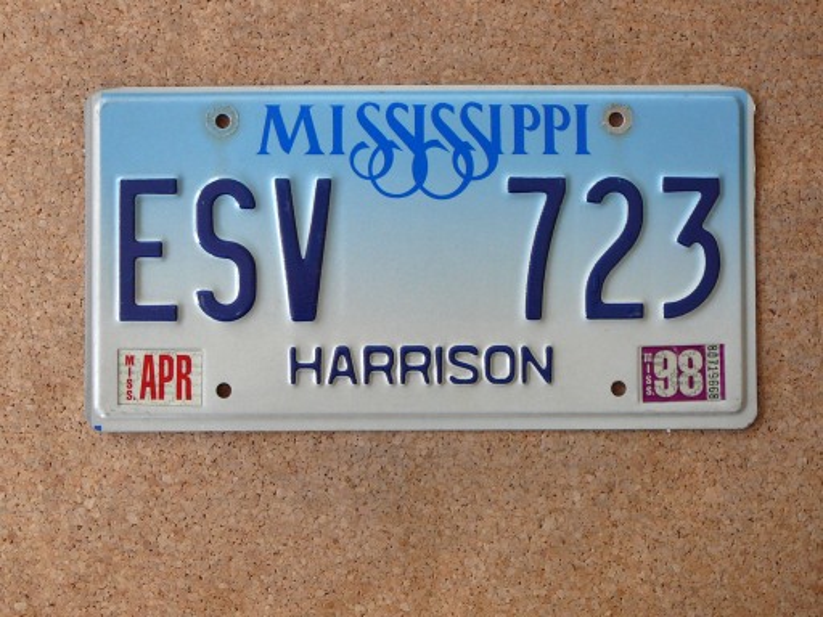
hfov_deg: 42.1
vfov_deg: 32.2
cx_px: 412
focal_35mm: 45
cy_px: 308
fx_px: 1070
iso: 160
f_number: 3.2
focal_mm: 6.7
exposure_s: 1/30
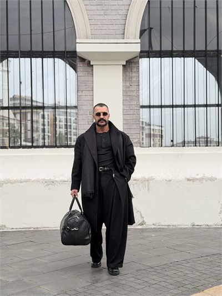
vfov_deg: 39.6
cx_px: 111
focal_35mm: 48
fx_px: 410
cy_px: 148
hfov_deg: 30.3
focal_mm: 6.76
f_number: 1.78
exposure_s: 1/121
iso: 80
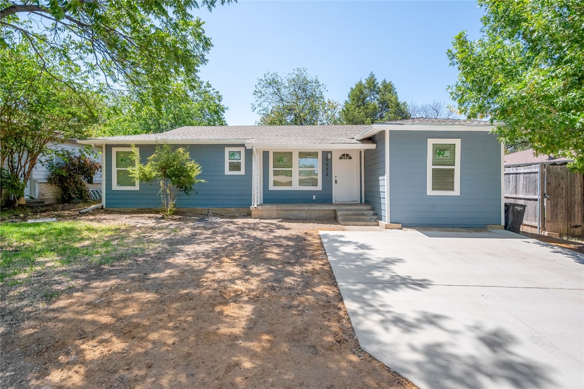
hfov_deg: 93.3
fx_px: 276
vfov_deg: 70.4
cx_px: 292
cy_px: 194
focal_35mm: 17
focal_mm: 17
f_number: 8
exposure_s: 1/4000
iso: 1600
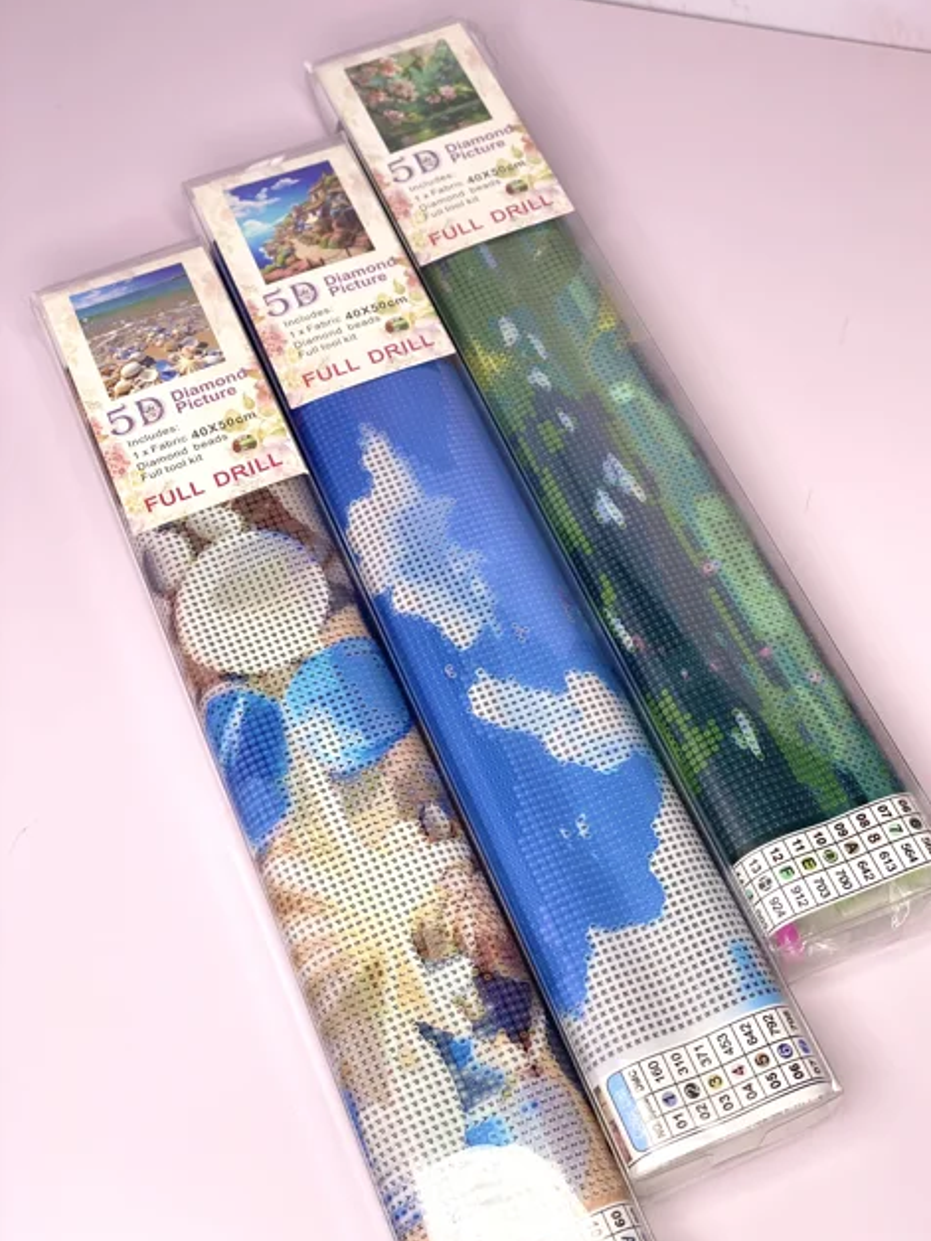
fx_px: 1901
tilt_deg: -56.7
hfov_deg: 27.5
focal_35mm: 53
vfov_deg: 36.2
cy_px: 617
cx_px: 472
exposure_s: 1/165
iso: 20
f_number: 2
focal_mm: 6
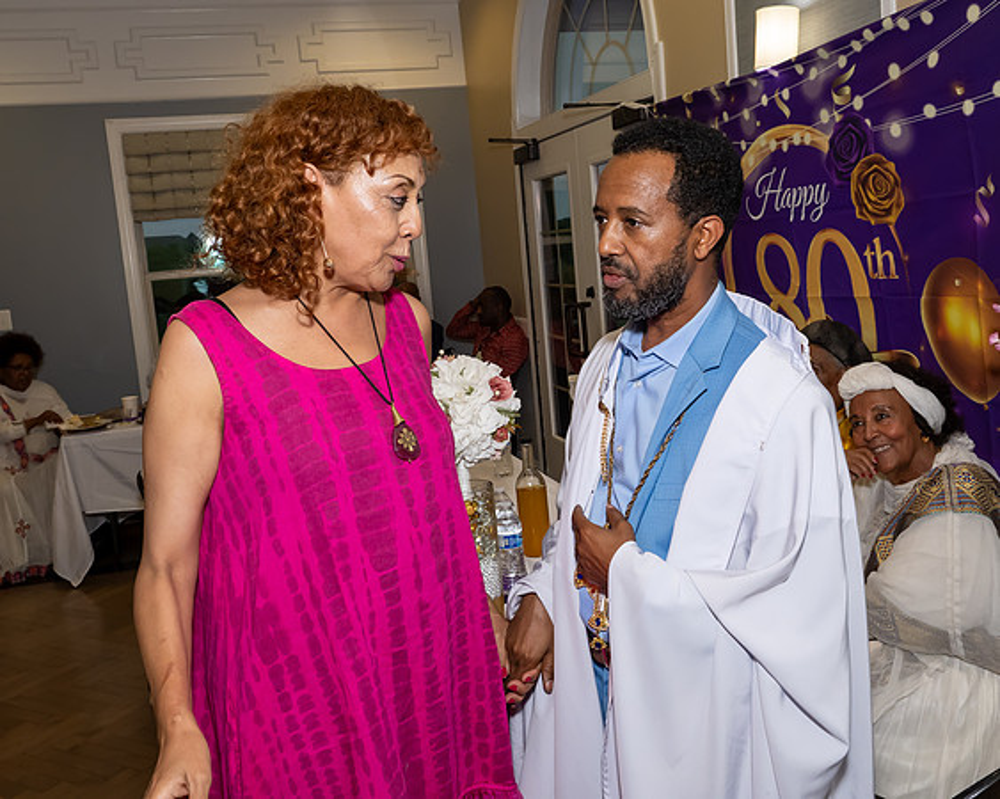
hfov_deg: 57.0
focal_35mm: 31
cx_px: 500
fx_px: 921
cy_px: 357
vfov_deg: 46.8
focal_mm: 17
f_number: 7.1
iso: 1250
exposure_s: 1/250
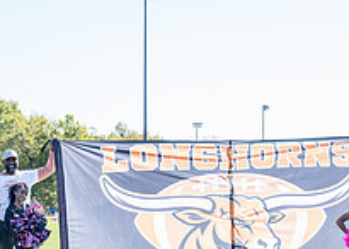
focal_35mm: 80
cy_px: 273
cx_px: 187
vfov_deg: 17.3
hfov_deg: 24.8
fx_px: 792
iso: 500
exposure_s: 1/1250
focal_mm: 24
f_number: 4
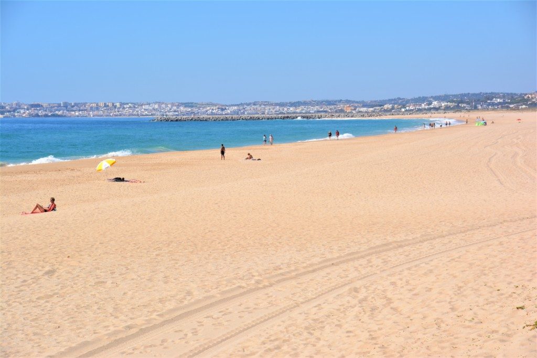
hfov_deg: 20.9
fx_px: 1454
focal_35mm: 98
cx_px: 268
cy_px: 179
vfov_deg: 14.0
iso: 100
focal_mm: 65
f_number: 9
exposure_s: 1/320
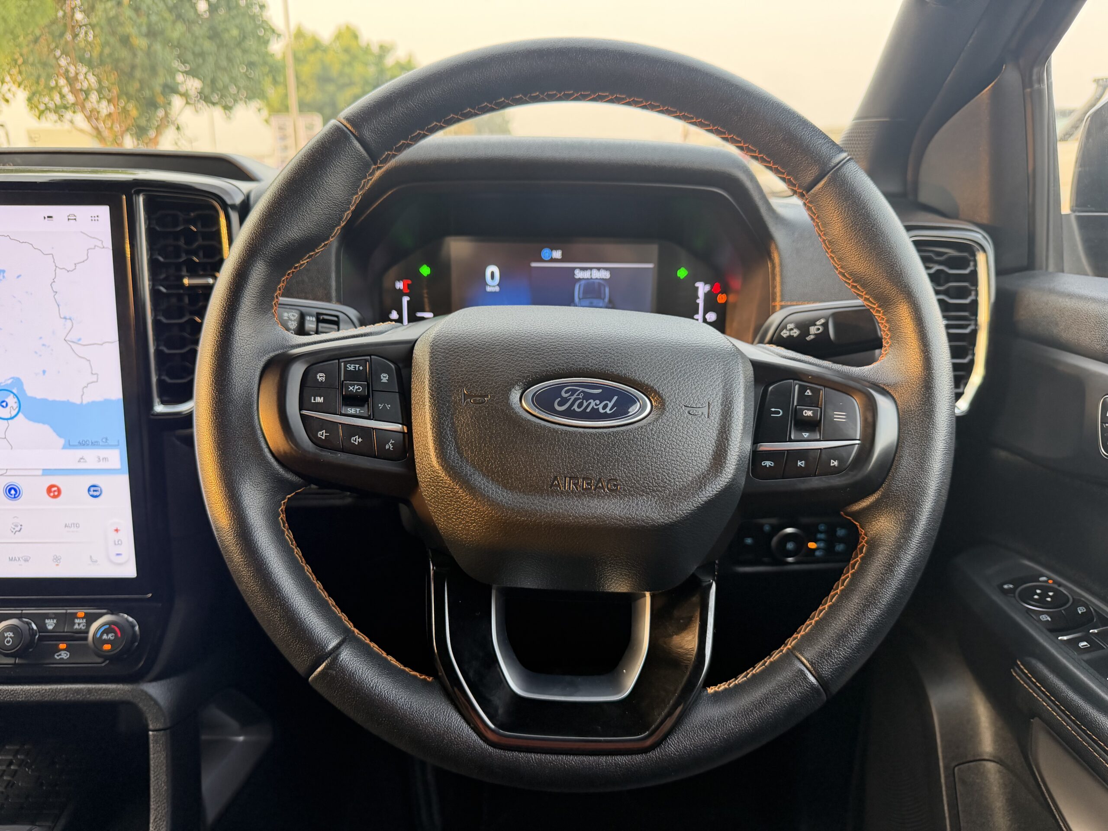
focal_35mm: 24
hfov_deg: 71.6
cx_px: 554
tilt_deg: -16.8
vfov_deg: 56.8
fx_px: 768
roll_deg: +0.6
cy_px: 416
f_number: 1.78
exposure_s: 1/75
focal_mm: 6.76
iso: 200
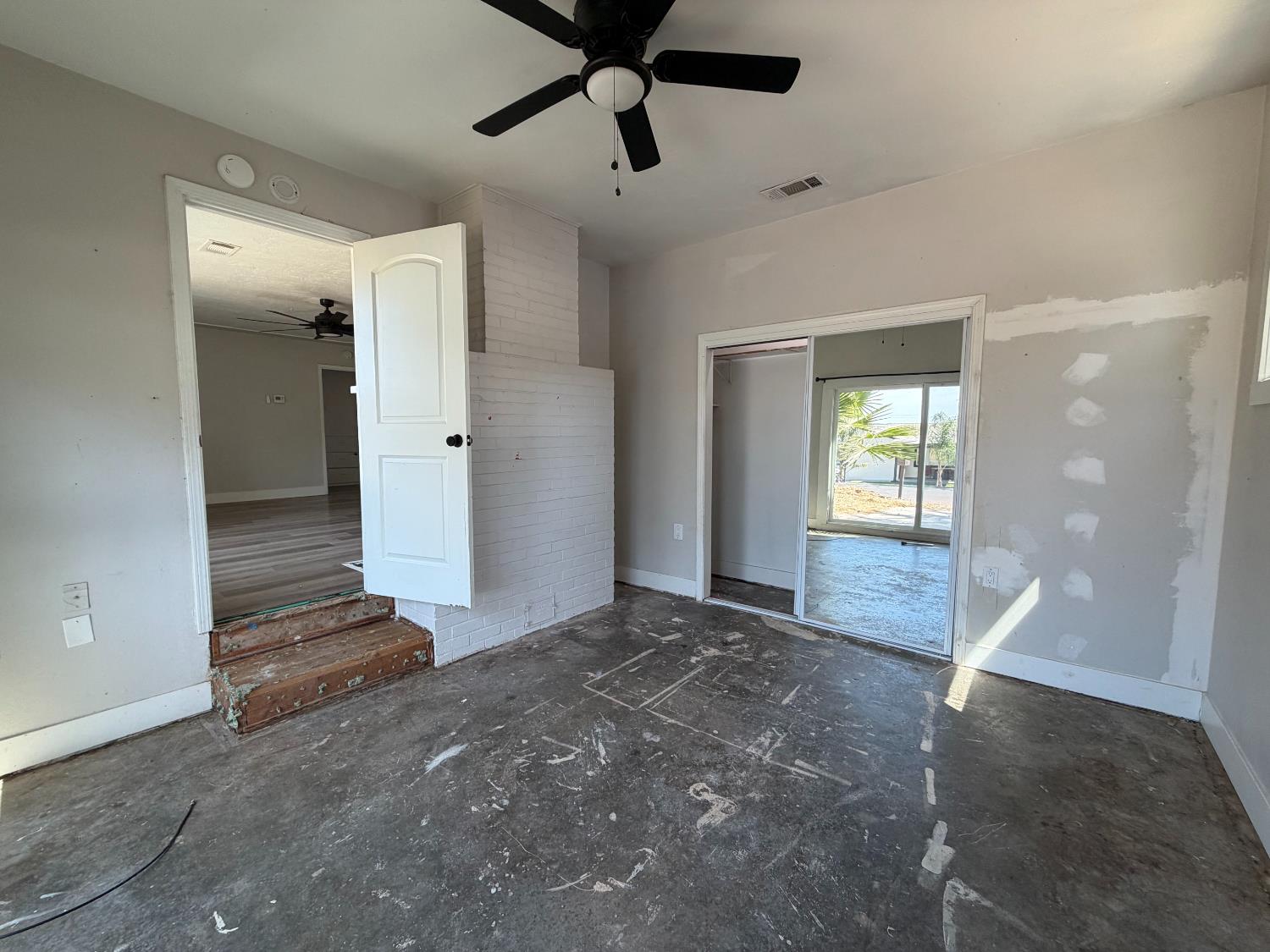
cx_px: 635
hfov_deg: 102.1
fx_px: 514
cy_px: 476
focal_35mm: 14
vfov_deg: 85.7
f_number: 2.2
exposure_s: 1/121
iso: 100
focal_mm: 2.22
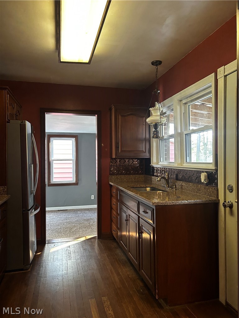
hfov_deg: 53.1
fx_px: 239
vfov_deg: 67.3
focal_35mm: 26
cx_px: 120
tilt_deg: +0.1
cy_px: 159
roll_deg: -0.5
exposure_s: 1/60
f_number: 1.5
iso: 400
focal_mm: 5.7
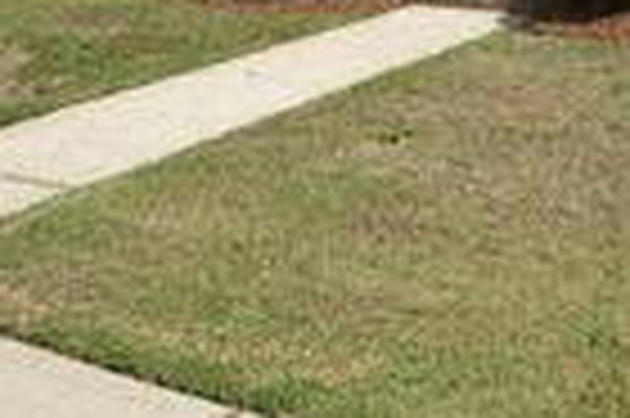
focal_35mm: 70
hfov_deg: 27.5
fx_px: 1220
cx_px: 608
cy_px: -319
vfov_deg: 16.5
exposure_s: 1/250
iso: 100
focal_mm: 13
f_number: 8
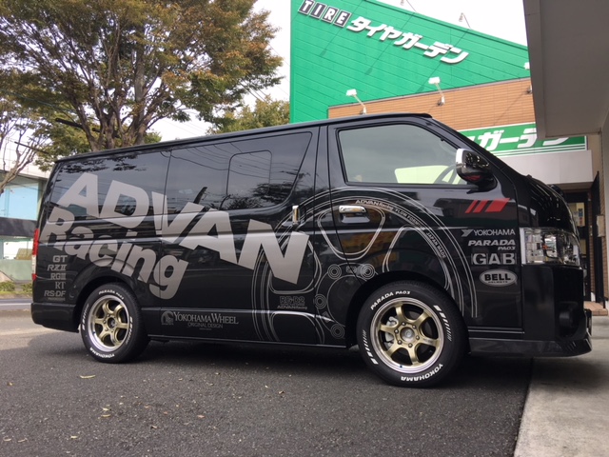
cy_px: 228
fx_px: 510
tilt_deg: +6.5
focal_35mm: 29
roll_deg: -0.7
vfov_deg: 48.2
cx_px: 304
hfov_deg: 61.7
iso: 25
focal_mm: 4.15
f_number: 2.2
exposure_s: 1/403
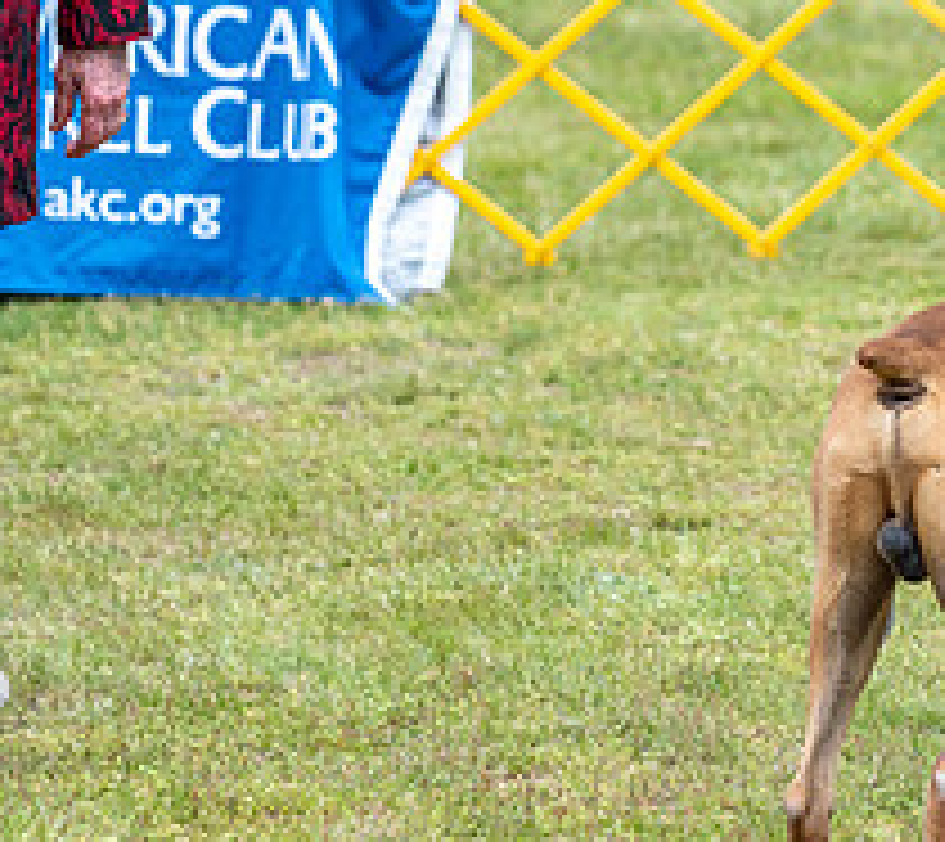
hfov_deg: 4.1
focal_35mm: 446
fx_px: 13043
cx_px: 1003
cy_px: -205
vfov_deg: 3.7
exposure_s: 1/1000
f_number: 4.5
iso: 400
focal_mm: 131
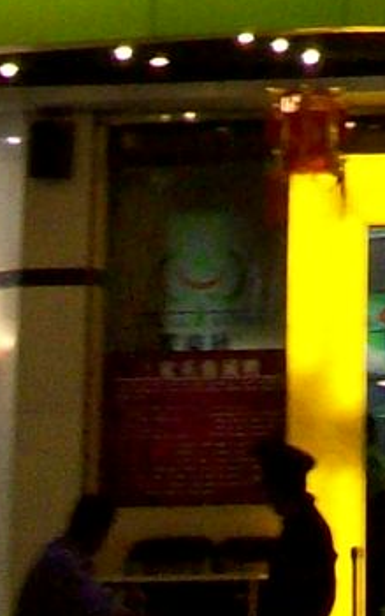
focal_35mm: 211
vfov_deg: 8.6
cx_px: 684
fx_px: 3539
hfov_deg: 6.1
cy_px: -1121
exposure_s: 1/36.7
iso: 160
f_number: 2.8
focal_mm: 5.7
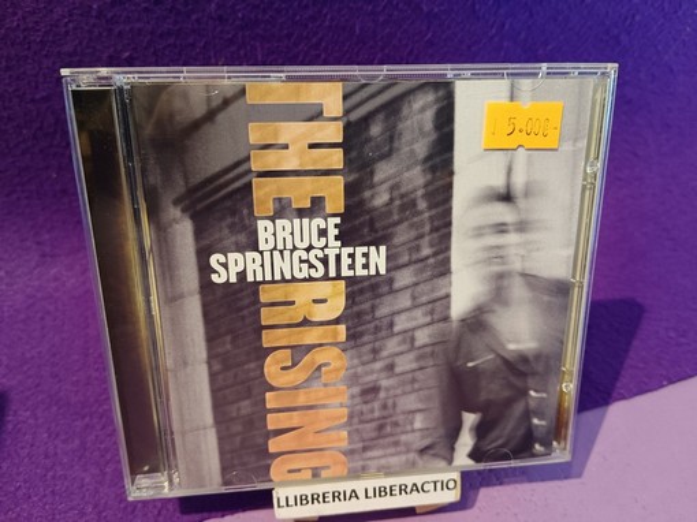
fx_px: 523
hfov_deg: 67.3
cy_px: 261
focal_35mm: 26
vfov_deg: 53.0
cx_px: 348
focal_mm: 3.96
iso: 1384
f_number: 1.8
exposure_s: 1/50
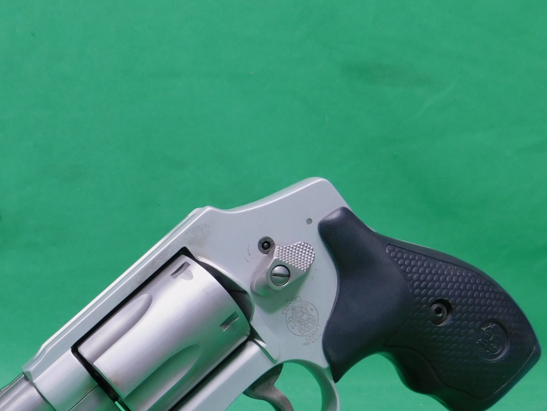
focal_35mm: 44
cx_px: 63
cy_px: 302
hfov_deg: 40.0
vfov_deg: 32.3
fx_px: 695
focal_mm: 4
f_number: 3
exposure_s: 1/40
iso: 125
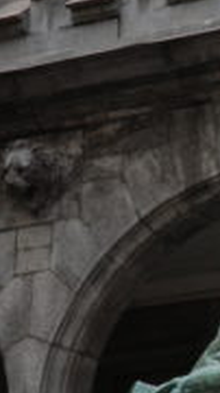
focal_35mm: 262
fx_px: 2722
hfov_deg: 4.6
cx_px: 360
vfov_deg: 8.2
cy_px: 170
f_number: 4.5
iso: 250
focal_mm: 60
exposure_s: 1/250
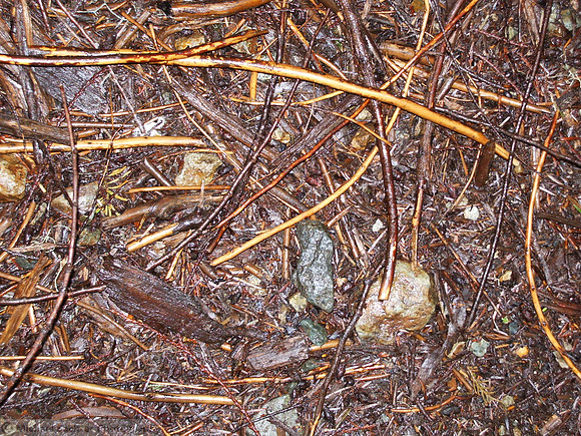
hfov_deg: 26.3
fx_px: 1242
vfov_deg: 19.9
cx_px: 290
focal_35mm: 74
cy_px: 218
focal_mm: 12.2
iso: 200
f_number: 3.9
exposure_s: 1/50
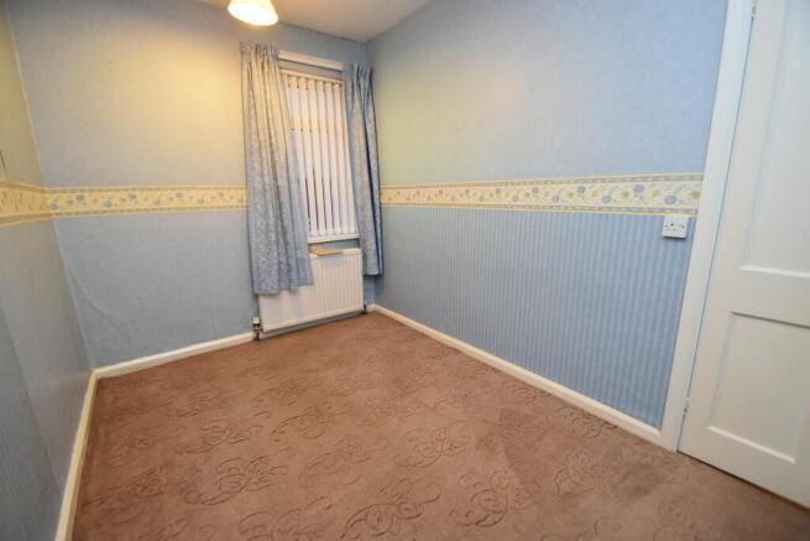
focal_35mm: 15
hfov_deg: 100.4
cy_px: 270
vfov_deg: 77.4
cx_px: 405
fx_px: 338
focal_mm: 10
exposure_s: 1/60
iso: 1000
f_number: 3.5
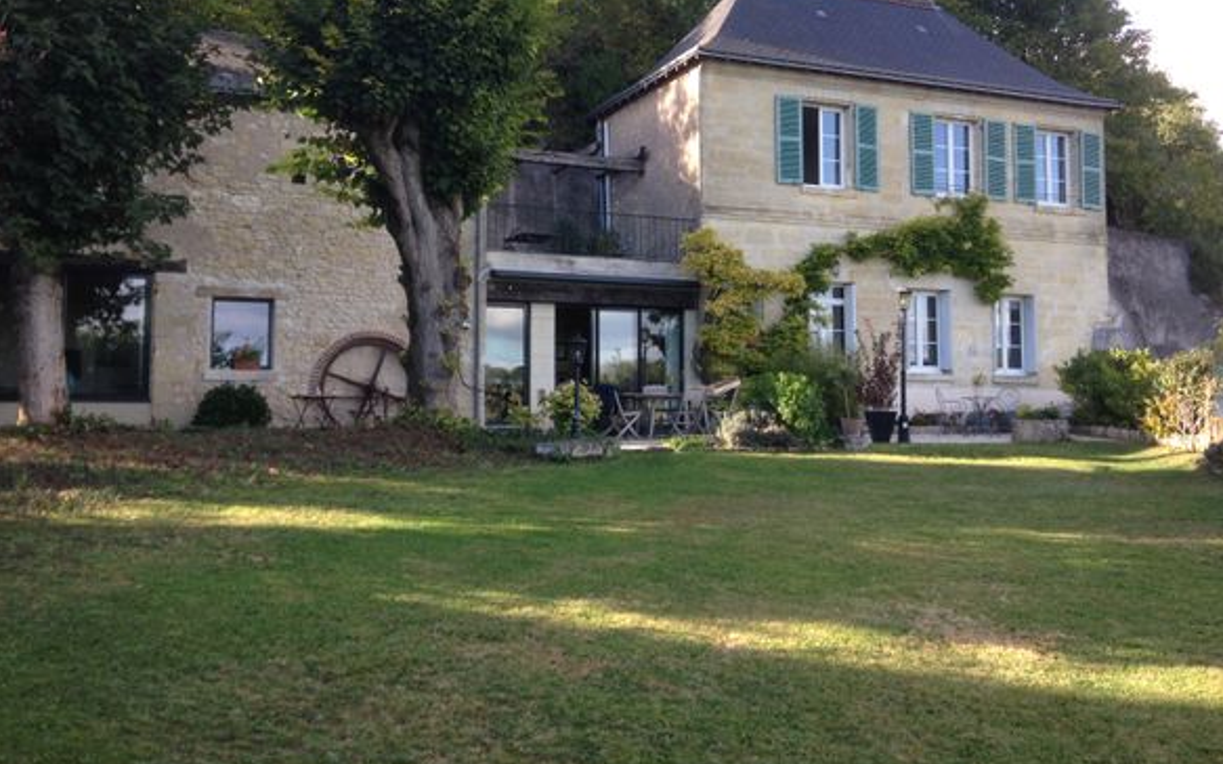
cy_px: 319
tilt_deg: +4.5
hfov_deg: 54.0
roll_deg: +0.4
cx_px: 613
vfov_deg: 35.2
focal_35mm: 36
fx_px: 1200
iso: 50
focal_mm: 4.12
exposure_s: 1/230
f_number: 2.4
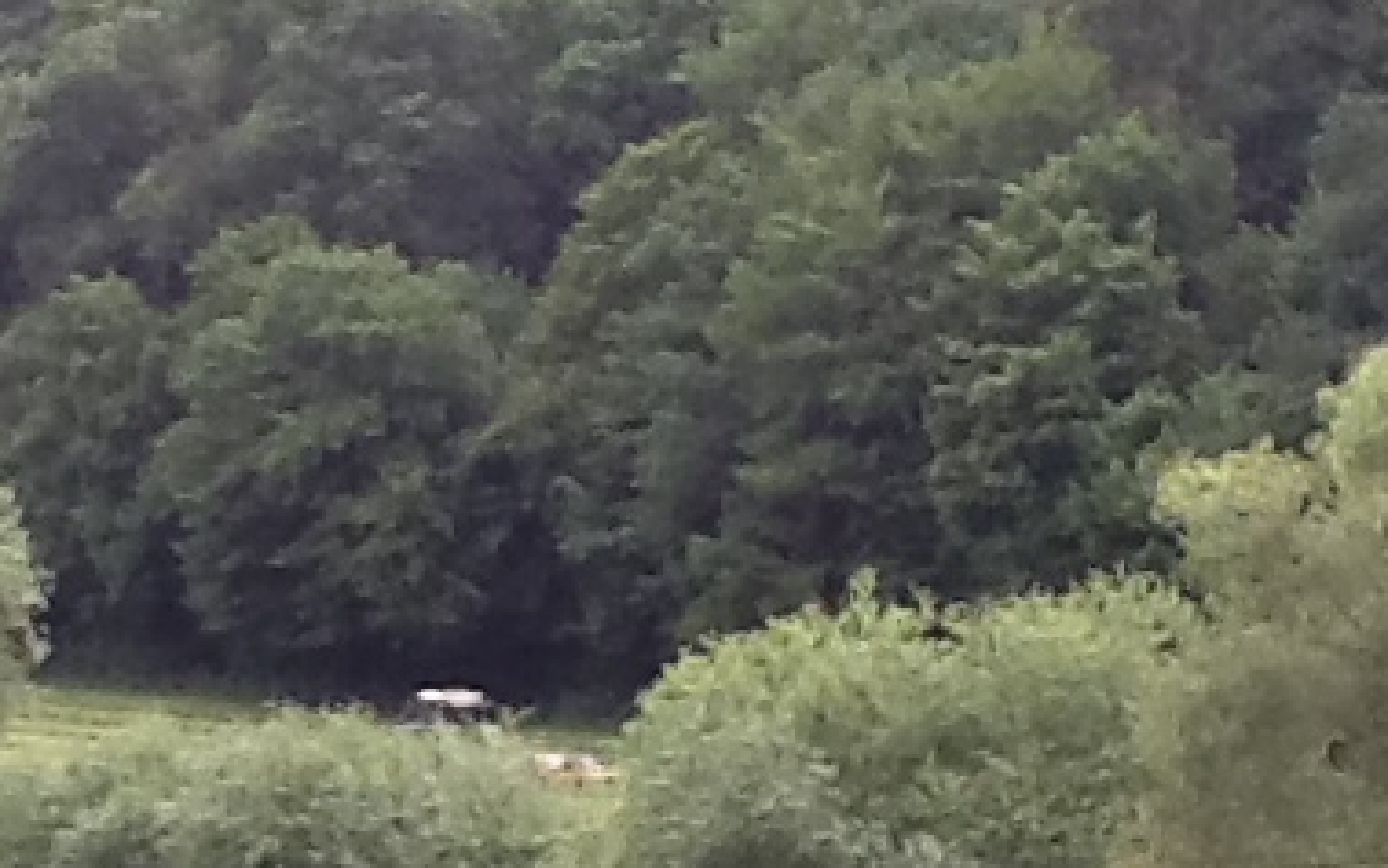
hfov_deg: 23.9
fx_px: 3254
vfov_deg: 15.2
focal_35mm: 86
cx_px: 374
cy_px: 571
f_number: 2.4
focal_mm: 2.03
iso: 64
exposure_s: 1/210
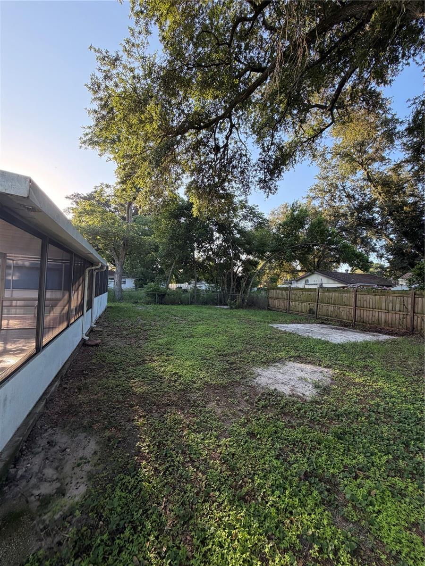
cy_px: 283
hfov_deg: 85.7
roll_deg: -1.7
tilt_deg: +1.3
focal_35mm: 14
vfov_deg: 102.1
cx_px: 212
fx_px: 229
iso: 64
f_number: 2.2
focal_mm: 2.22
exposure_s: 1/152
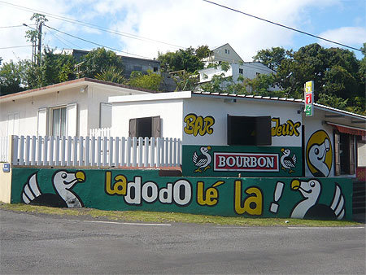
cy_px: 138
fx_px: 413
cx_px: 183
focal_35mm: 39
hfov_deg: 47.8
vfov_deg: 36.9
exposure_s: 1/125
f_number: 8
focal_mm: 4.6
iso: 100
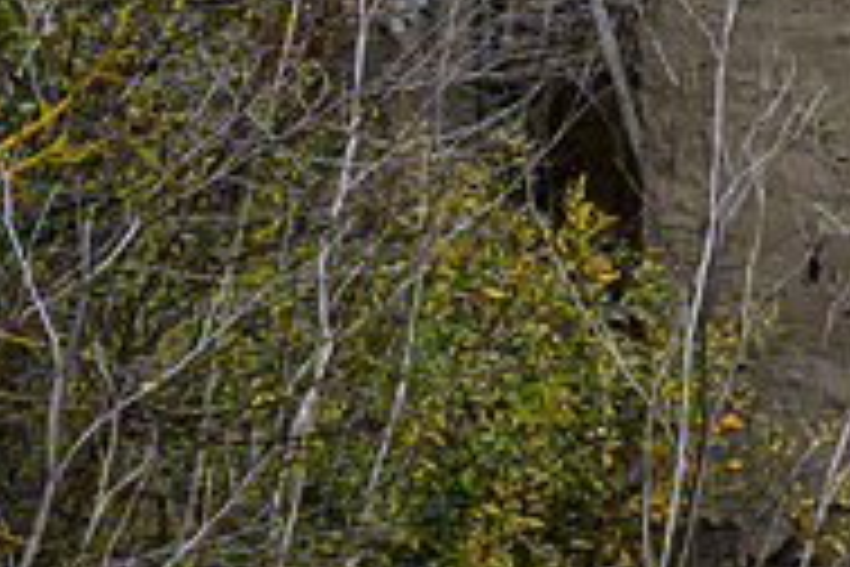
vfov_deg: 6.5
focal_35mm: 209
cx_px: 1642
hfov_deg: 9.3
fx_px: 4934
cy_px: -346
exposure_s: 1/90
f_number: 8
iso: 250
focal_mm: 22
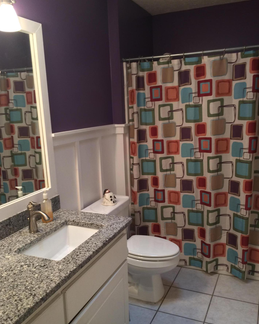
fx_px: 307
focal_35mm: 32
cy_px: 176
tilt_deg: -12.3
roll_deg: +1.8
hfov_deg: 45.8
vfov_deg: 55.6
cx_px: 131
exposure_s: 1/30
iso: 125
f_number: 2.2
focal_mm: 4.15
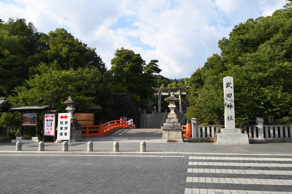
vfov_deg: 43.6
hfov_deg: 61.9
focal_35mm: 30
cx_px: 146
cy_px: 97
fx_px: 243
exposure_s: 1/200
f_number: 7.1
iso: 100
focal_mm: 20
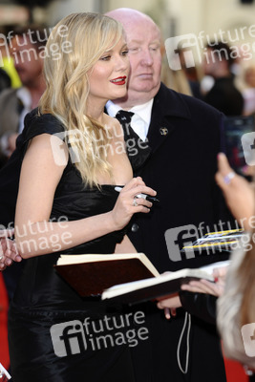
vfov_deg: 10.5
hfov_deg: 7.0
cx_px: 128
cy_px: 191
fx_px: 2070
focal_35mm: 195
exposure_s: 1/200
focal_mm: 130
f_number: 4.5
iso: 320
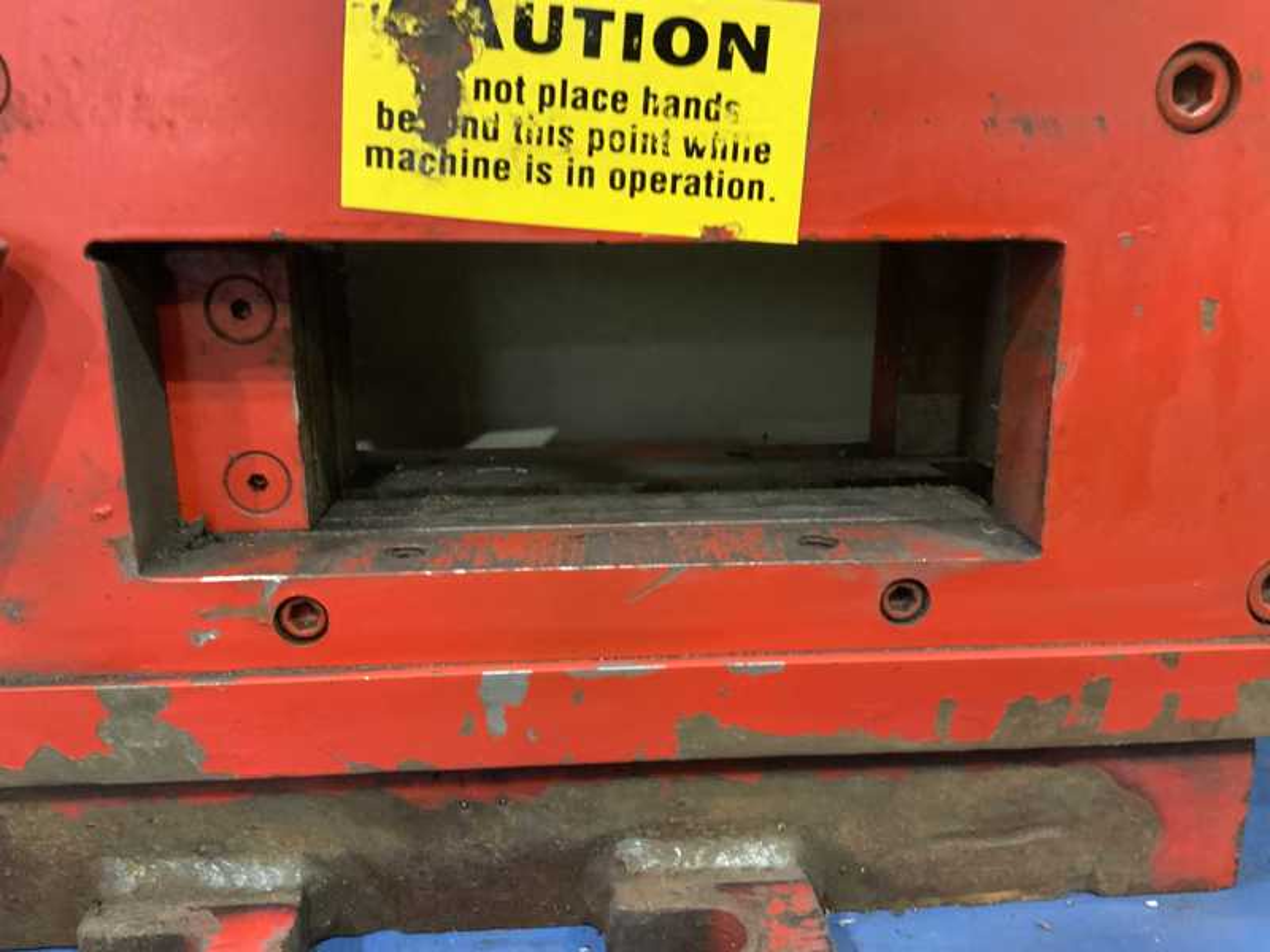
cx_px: 635
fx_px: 1064
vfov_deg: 48.2
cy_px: 476
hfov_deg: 61.7
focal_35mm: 29
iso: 320
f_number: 1.8
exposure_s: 1/30
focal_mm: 3
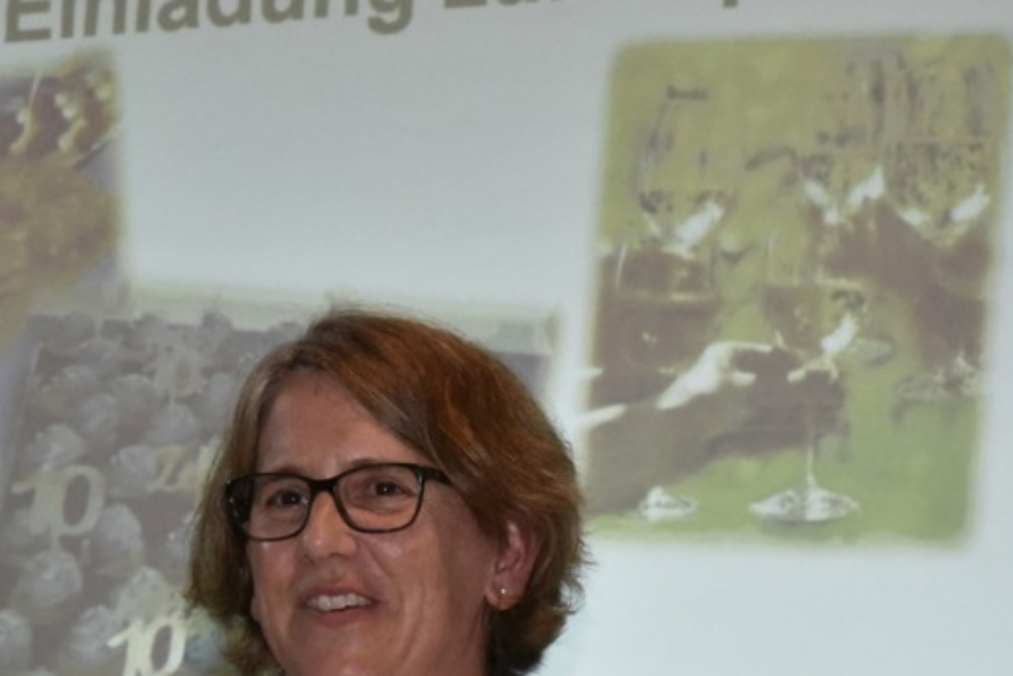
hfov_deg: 11.7
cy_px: 674
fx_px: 4925
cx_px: 97
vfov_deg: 7.8
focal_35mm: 175
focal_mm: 75
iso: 8000
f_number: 11
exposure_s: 1/200
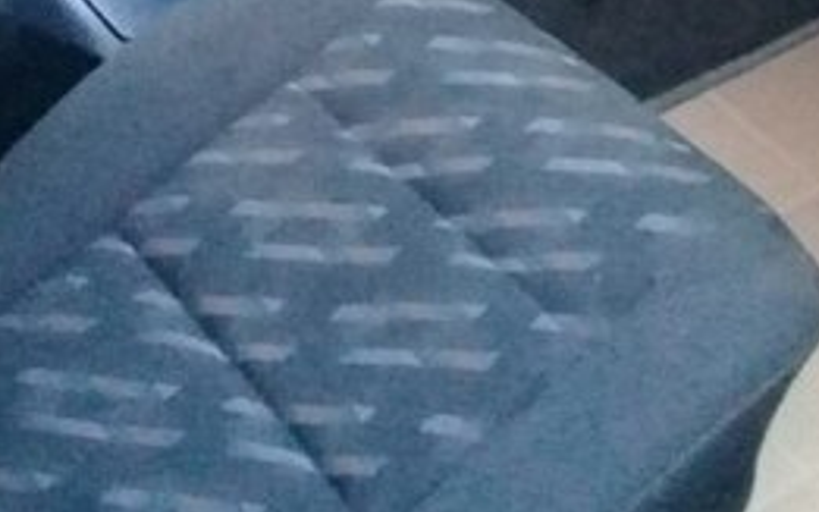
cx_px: 521
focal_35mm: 83
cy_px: -187
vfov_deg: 14.9
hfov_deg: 24.9
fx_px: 1852
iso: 1250
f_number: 2.2
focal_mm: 3.3
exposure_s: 1/17
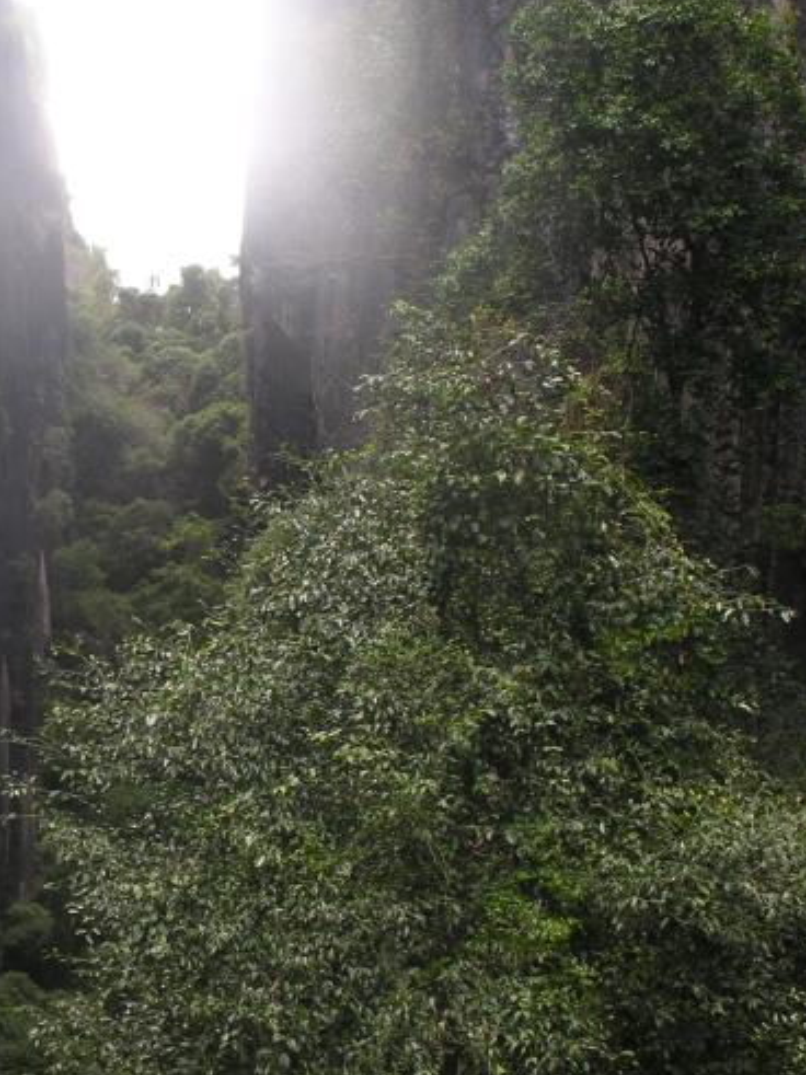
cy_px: 585
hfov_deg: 20.1
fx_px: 2267
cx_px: 237
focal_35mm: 73
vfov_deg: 26.7
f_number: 3.6
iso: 50
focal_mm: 8.9
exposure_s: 1/60
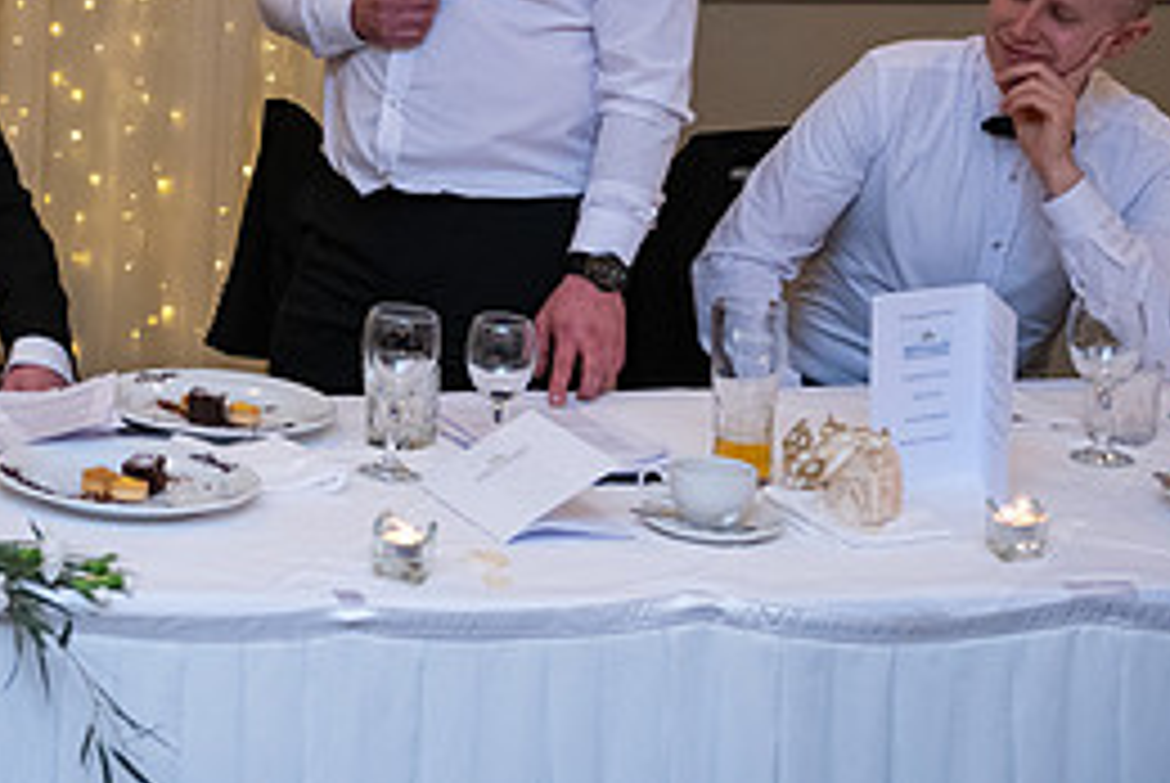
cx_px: -14
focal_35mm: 107
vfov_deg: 12.7
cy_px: -7
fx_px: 3481
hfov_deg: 18.6
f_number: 3.5
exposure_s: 1/160
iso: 1000
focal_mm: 48
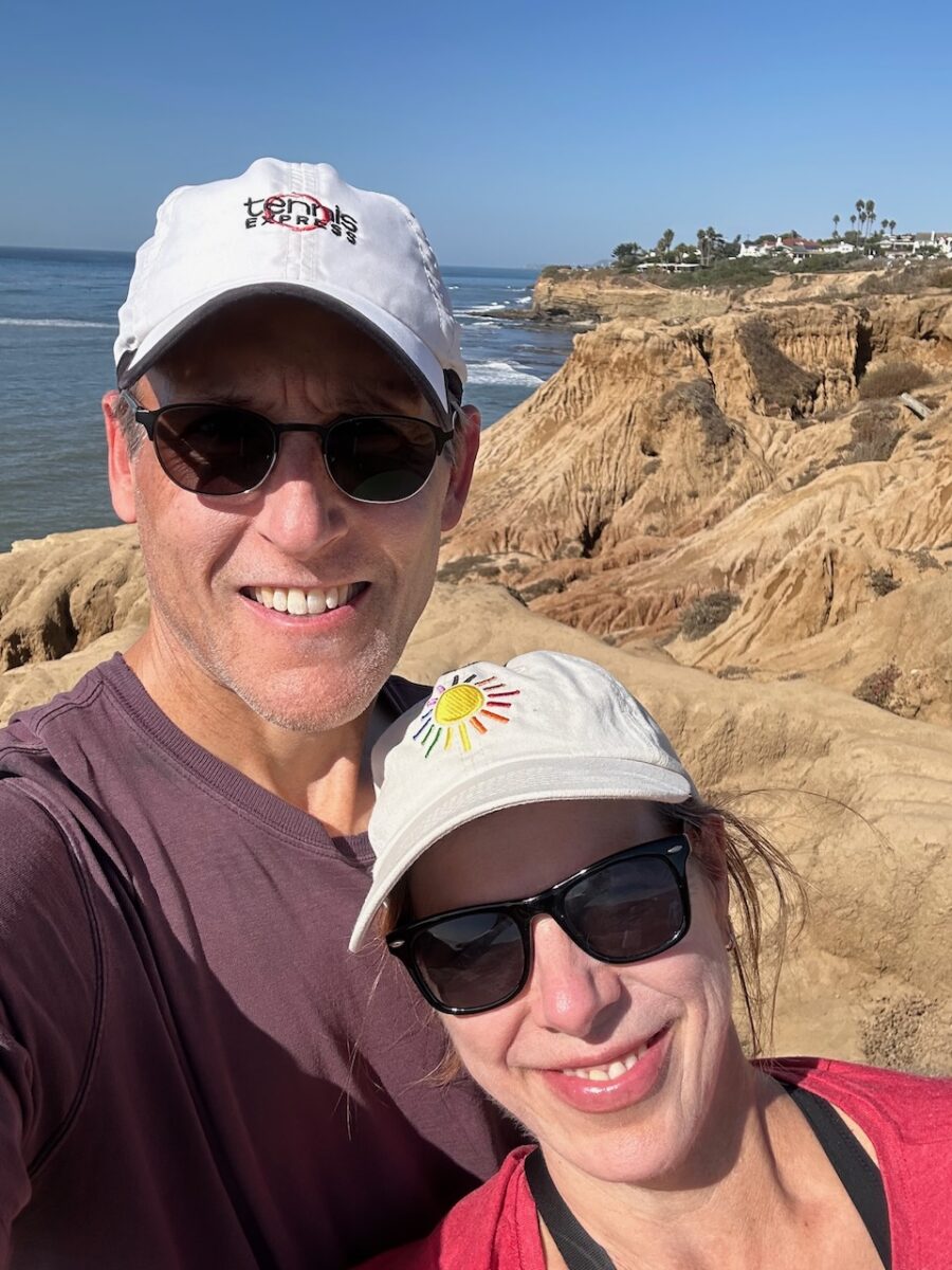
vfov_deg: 60.0
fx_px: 1100
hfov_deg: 46.8
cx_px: 476
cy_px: 635
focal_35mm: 30
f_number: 1.9
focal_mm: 2.69
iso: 25
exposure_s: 1/1458
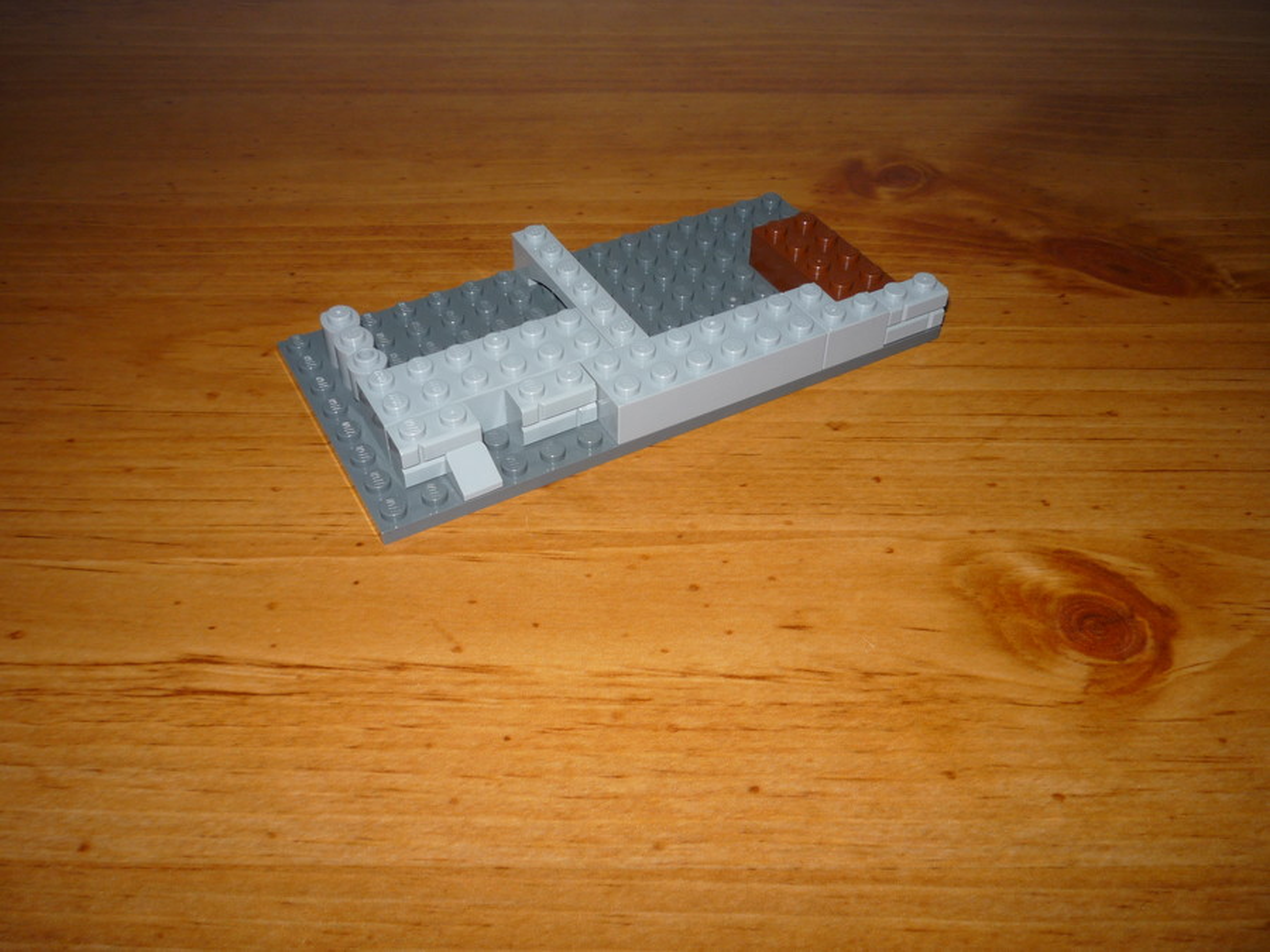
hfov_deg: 56.8
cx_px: 635
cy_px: 476
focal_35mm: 32
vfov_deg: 44.2
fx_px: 1174
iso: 100
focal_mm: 5.2
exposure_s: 1/30
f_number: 4
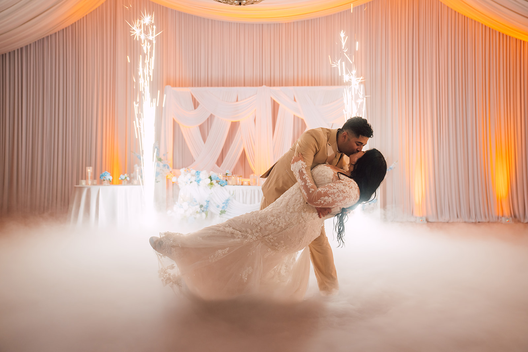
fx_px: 601
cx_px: 264
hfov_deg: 47.4
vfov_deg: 32.6
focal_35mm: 41
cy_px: 176
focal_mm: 41
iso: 320
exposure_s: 1/25
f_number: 3.5
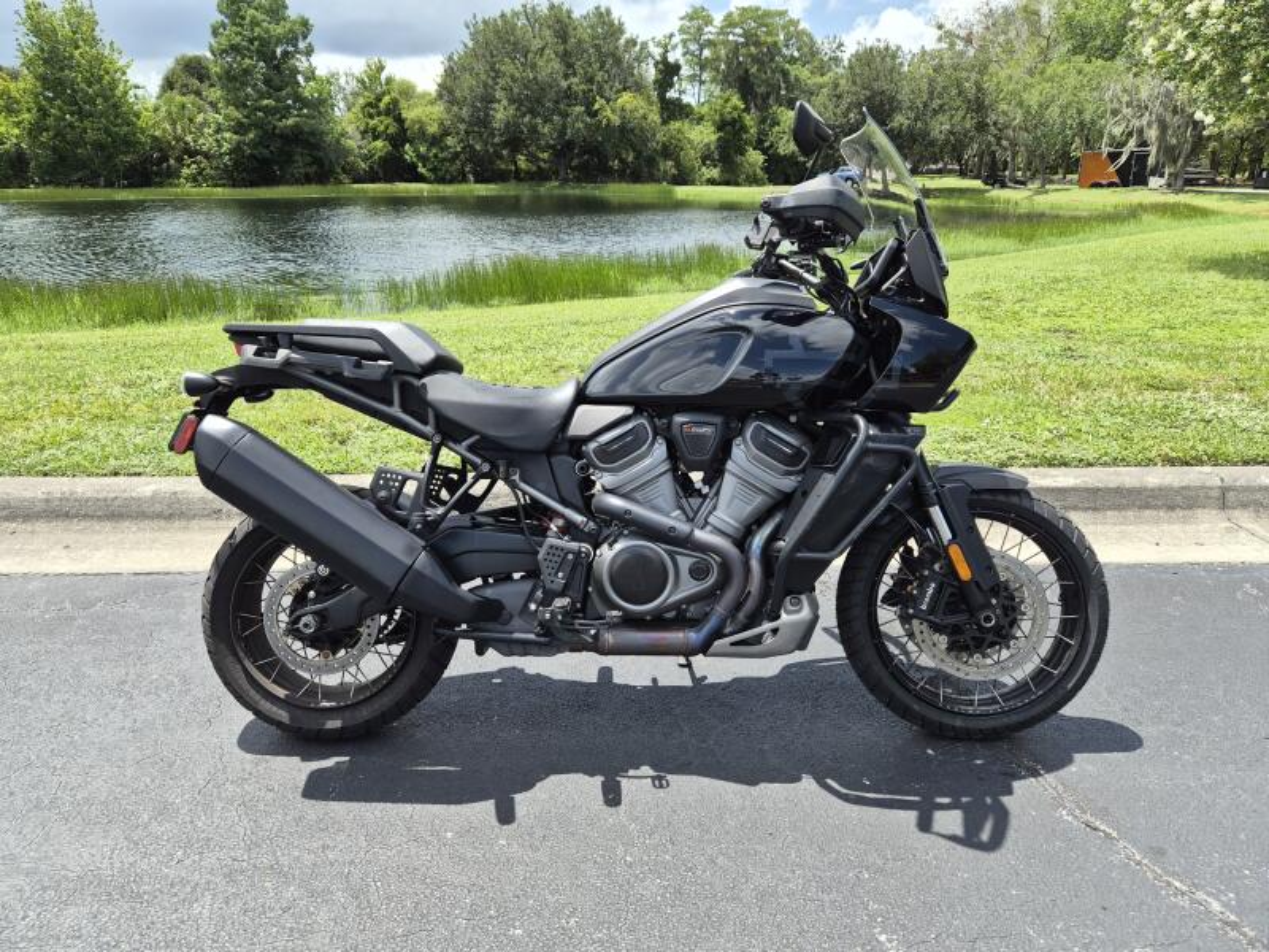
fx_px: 843
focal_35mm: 23
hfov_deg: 73.9
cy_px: 476
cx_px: 634
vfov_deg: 58.9
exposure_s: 1/2408
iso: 80
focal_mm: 5.4
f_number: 1.8
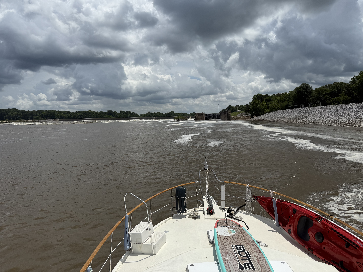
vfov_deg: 56.8
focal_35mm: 24
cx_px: 182
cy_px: 136
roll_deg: +1.9
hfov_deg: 71.6
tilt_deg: -3.8
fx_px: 252
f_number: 1.78
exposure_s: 1/11905
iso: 80
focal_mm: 6.76
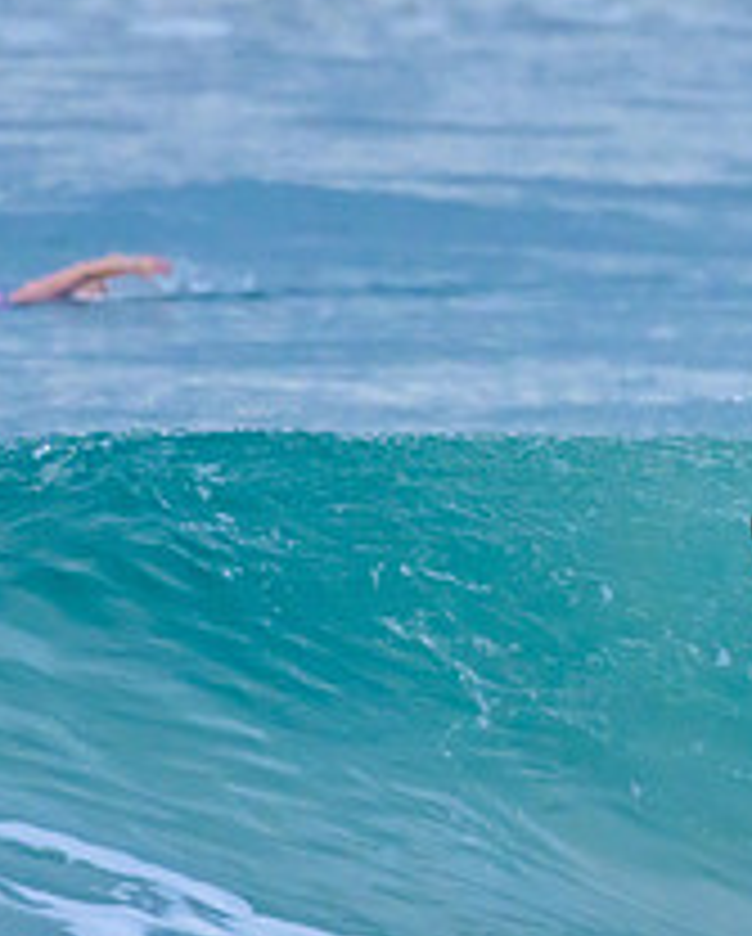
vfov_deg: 0.7
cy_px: 547
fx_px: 72508
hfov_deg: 0.6
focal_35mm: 2612
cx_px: 1216
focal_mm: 1000
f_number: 11
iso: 4000
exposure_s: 1/2000
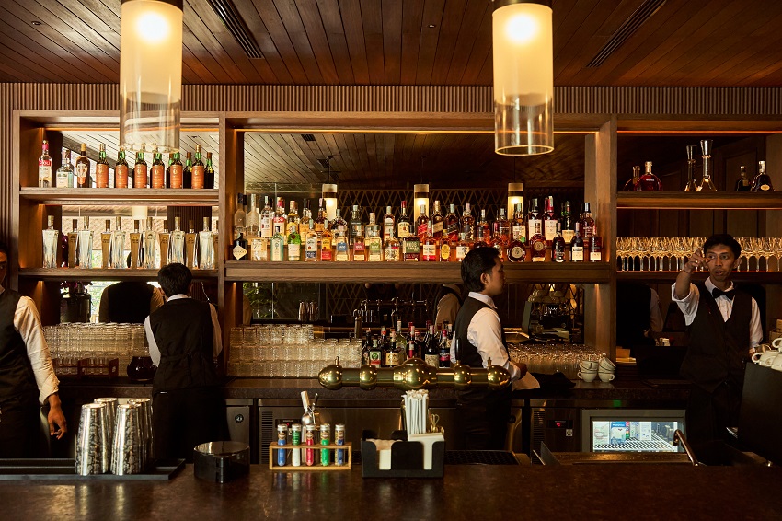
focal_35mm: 33
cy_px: 260
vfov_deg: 39.9
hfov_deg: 57.2
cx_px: 391
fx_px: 717
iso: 3200
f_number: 5.6
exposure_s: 1/125
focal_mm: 33
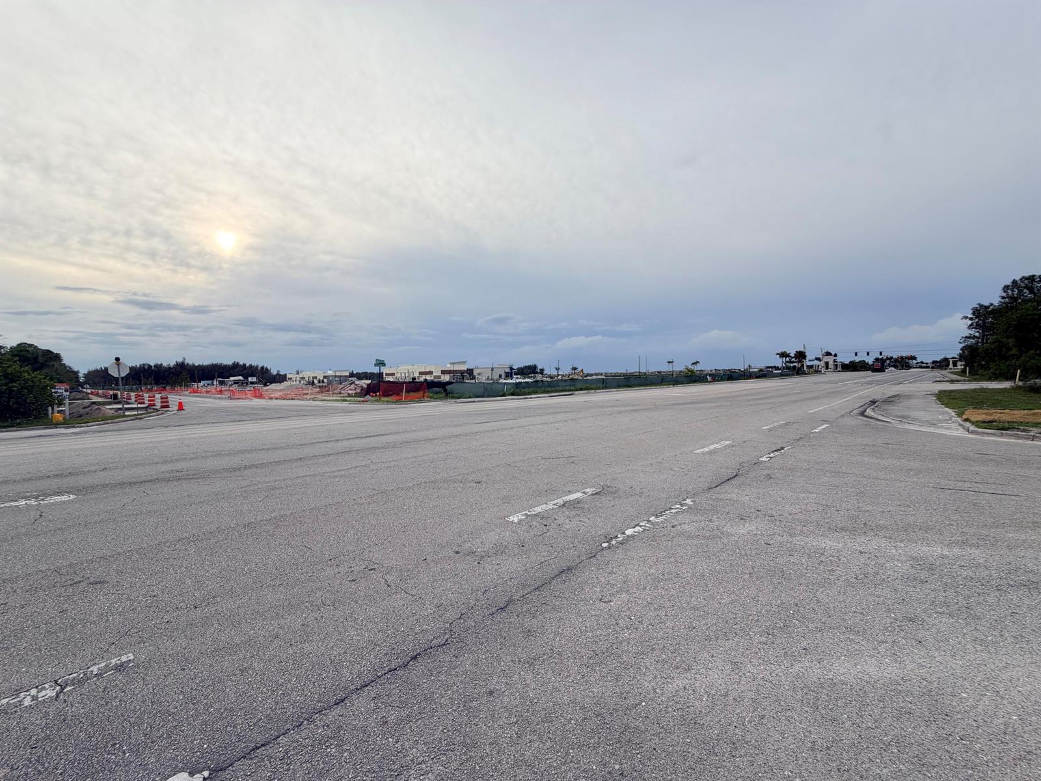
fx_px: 421
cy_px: 390
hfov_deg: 102.1
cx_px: 520
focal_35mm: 14
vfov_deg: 85.7
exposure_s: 1/770
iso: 40
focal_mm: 2.22
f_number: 2.2
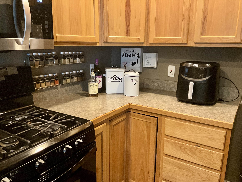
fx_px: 203
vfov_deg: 48.2
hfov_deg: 61.7
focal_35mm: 29
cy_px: 91
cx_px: 121
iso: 320
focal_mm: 3
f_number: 1.8
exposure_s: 1/44
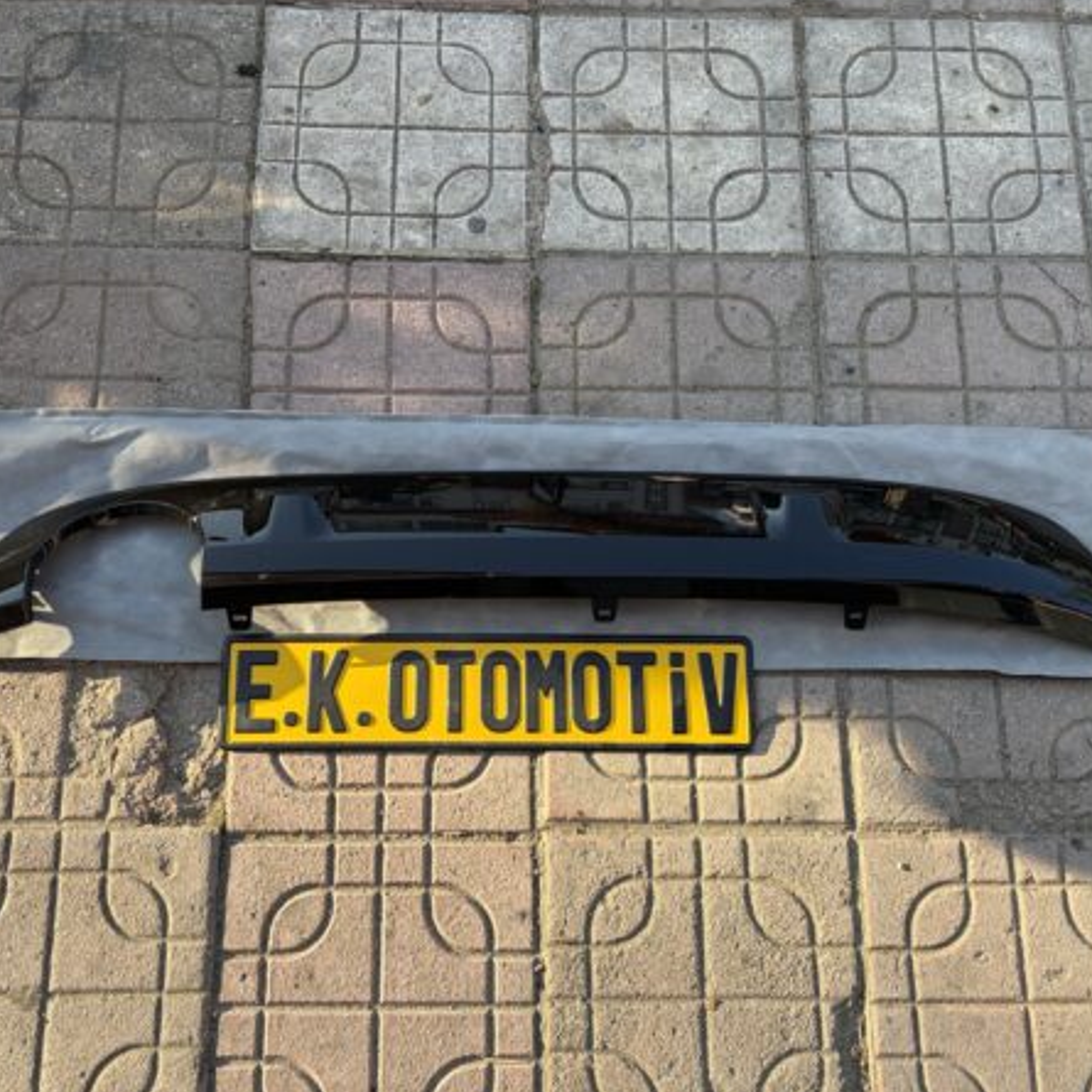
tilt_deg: -76.6
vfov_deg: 52.5
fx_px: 1106
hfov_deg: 52.4
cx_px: 481
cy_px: 545
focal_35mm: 31
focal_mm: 5.96
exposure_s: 1/492
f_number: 1.6
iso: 50
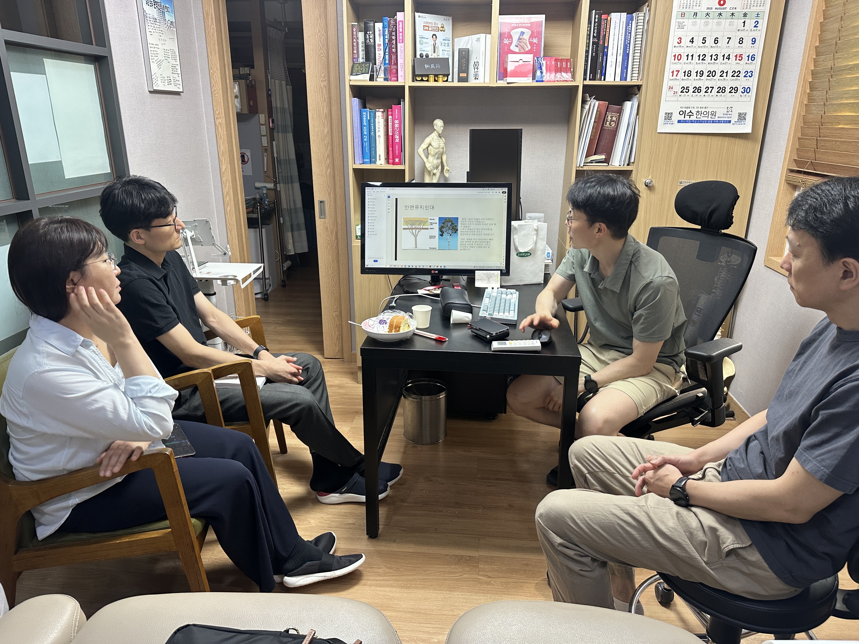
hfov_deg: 71.6
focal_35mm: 24
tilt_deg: -18.8
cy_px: 322
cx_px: 430
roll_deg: +0.1
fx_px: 596
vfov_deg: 56.8
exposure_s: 1/60
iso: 160
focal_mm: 6.86
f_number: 1.78
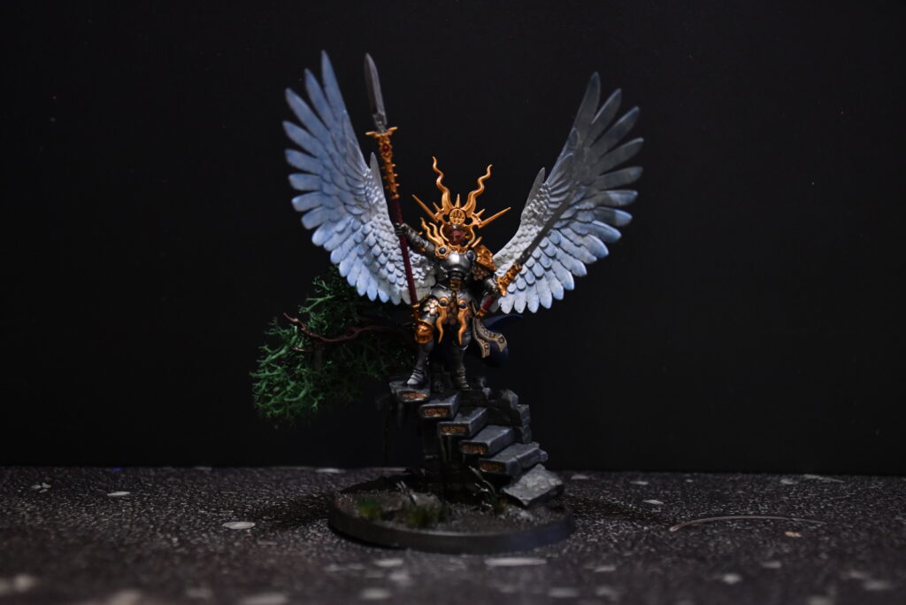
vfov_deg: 26.5
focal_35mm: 51
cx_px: 453
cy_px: 302
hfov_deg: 38.9
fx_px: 1284
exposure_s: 1/200
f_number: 4.2
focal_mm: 34
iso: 2000
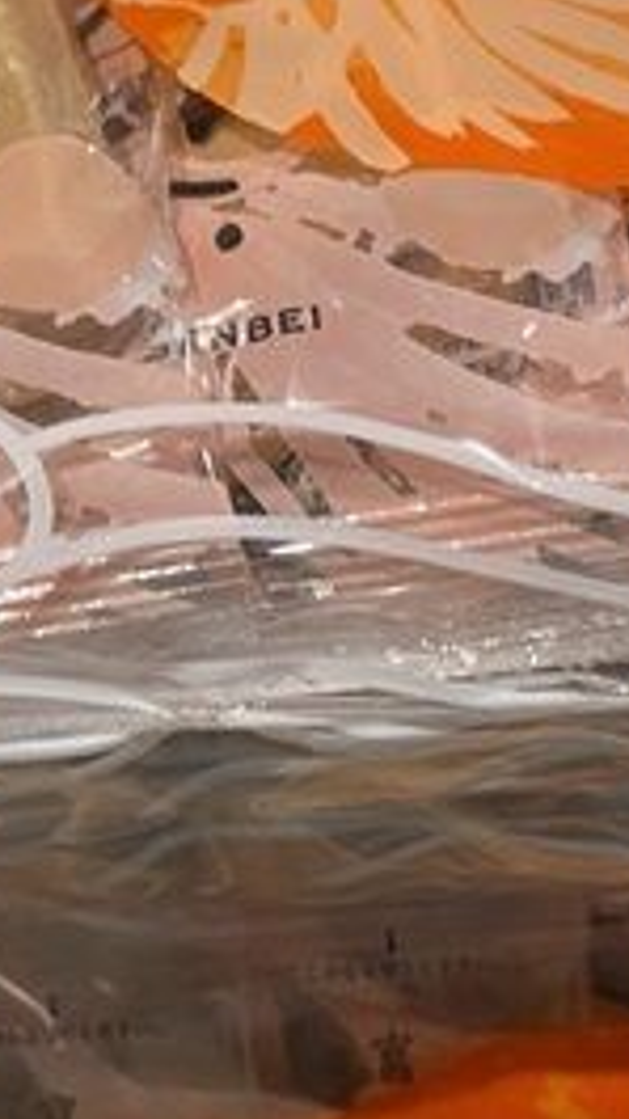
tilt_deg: -62.3
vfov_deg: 24.4
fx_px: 2580
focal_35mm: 87
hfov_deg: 13.9
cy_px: 403
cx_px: 378
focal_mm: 4.25
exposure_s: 1/50
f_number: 1.8
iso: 125
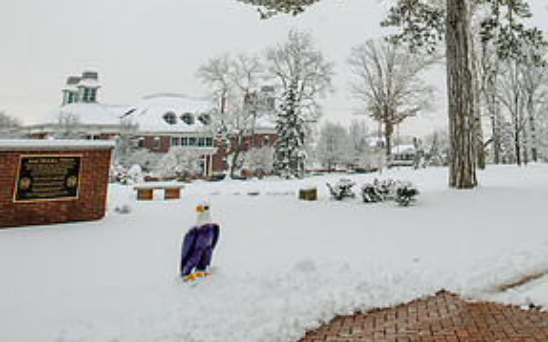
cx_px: 399
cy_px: -16
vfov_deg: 32.6
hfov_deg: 53.3
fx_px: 522
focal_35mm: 35
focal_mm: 17
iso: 250
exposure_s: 1/400
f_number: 5
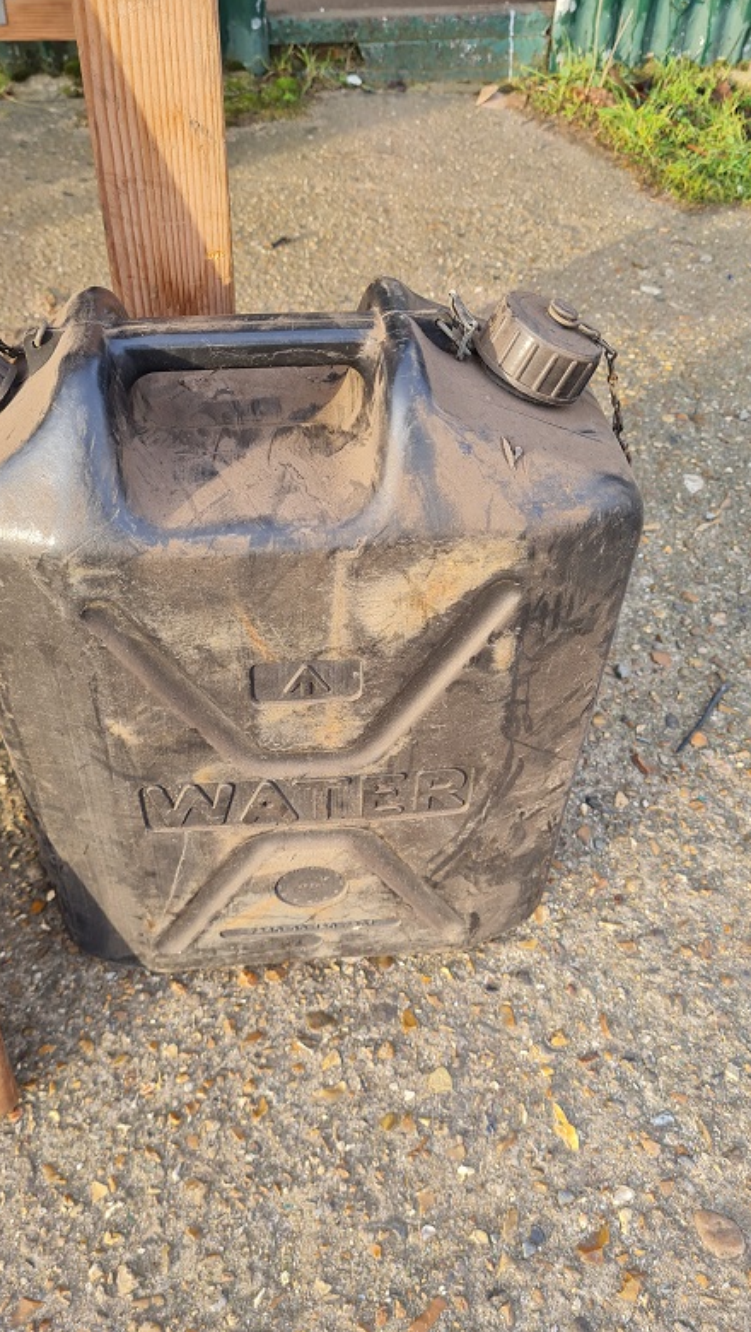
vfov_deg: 66.0
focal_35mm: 29
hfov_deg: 40.2
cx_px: 336
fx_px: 1025
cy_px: 667
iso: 50
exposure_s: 1/190
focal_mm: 5.4
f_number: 1.8
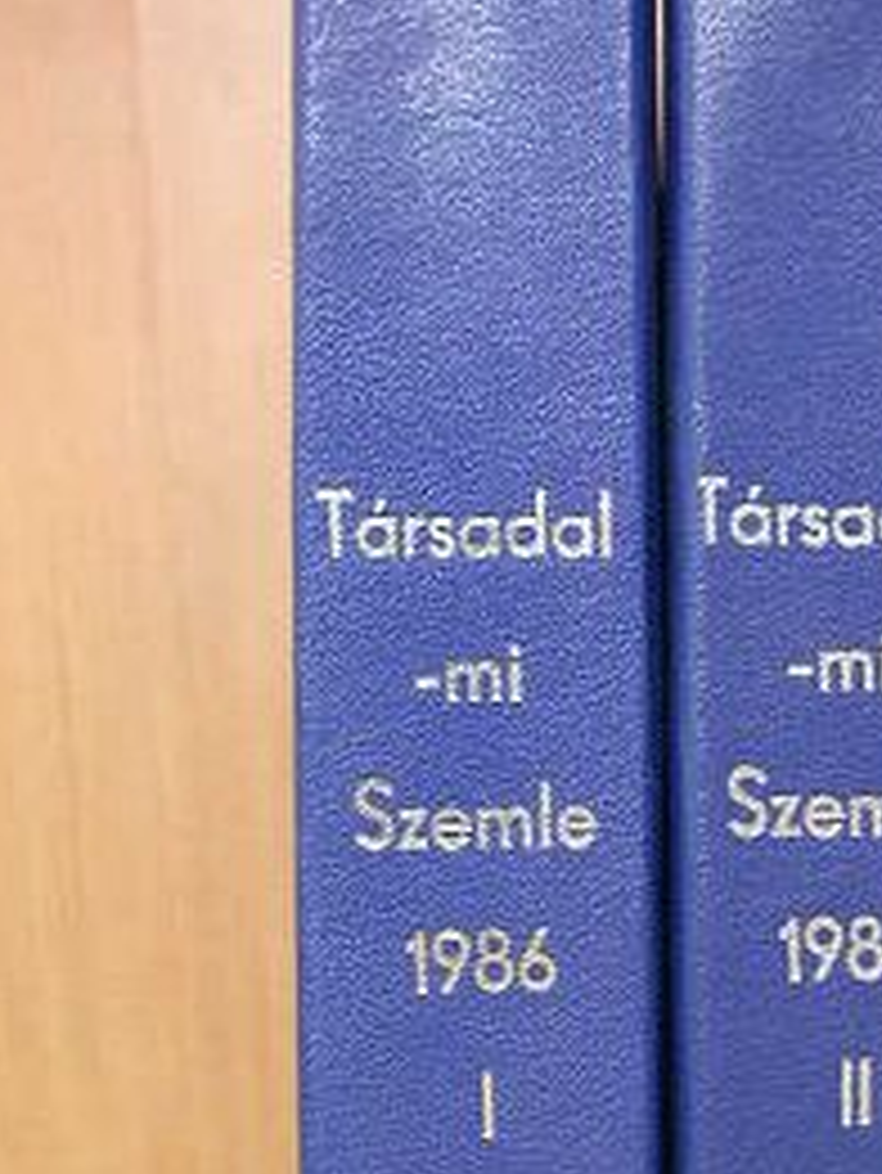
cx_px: 634
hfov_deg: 18.8
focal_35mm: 78
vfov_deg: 24.7
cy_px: 870
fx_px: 2648
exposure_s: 1/24.9
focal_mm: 9.5
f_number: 2.8
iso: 100
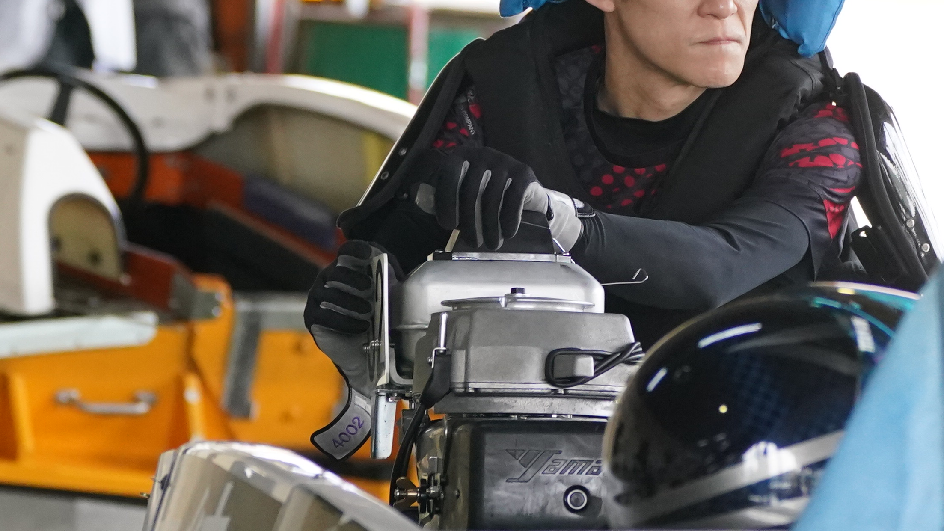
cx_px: 667
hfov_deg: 4.6
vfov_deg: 2.6
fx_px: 11790
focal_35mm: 471
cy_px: 211
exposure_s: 1/800
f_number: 5.6
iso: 4000
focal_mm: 168
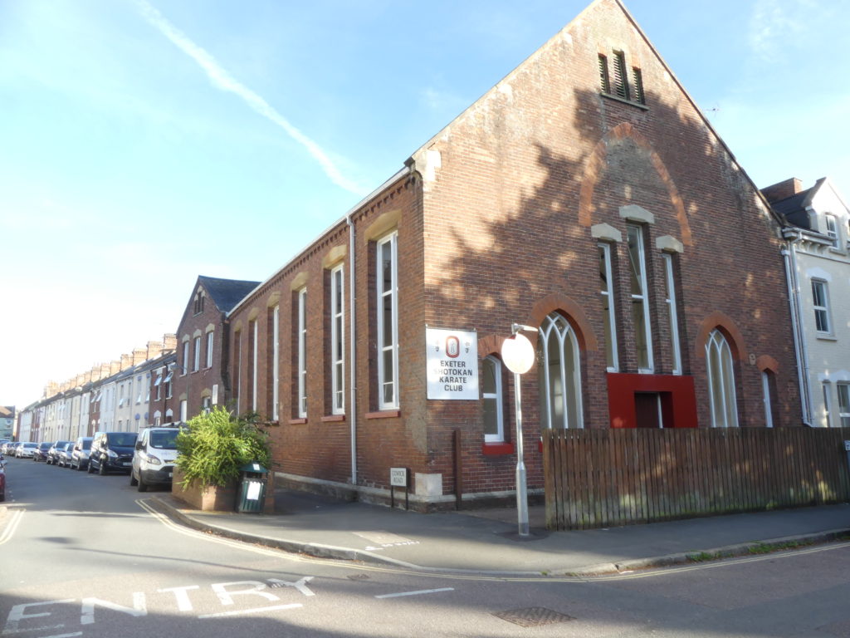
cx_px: 425
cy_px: 319
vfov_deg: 54.9
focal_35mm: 25
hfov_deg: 69.4
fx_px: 614
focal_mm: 4.5
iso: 100
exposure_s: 1/320
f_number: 4
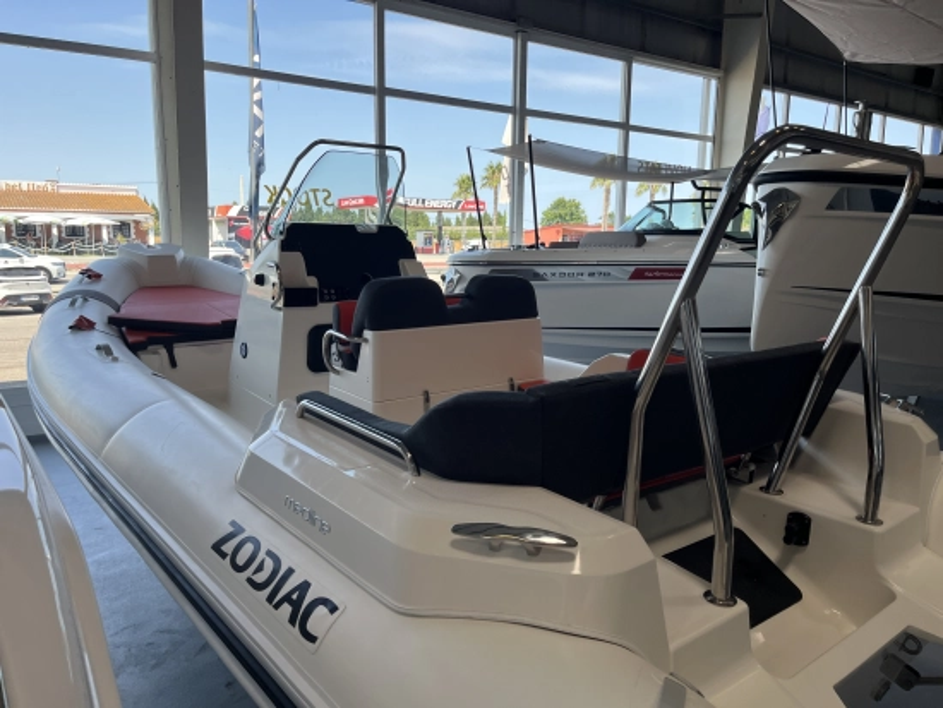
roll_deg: -0.9
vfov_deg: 53.1
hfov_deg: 67.3
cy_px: 354
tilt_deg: -9.3
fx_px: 709
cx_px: 472
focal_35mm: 26
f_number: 1.6
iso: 50
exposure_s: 1/680
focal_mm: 5.1
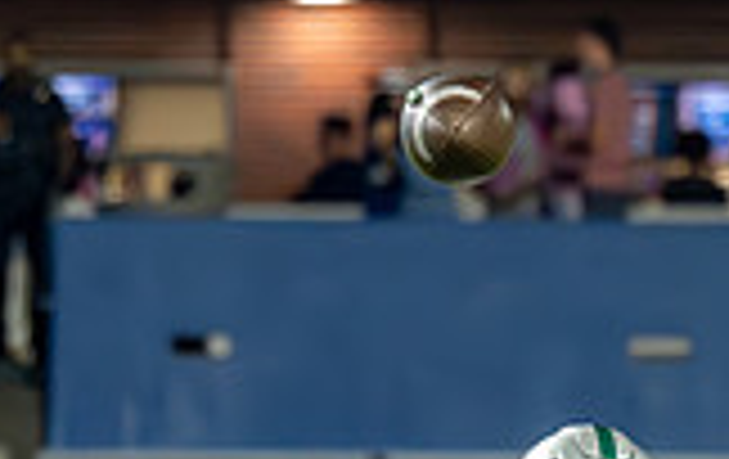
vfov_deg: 1.4
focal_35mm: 926
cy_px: 639
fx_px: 18436
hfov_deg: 2.3
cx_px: 817
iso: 3200
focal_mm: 131
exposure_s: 1/1600
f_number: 2.8
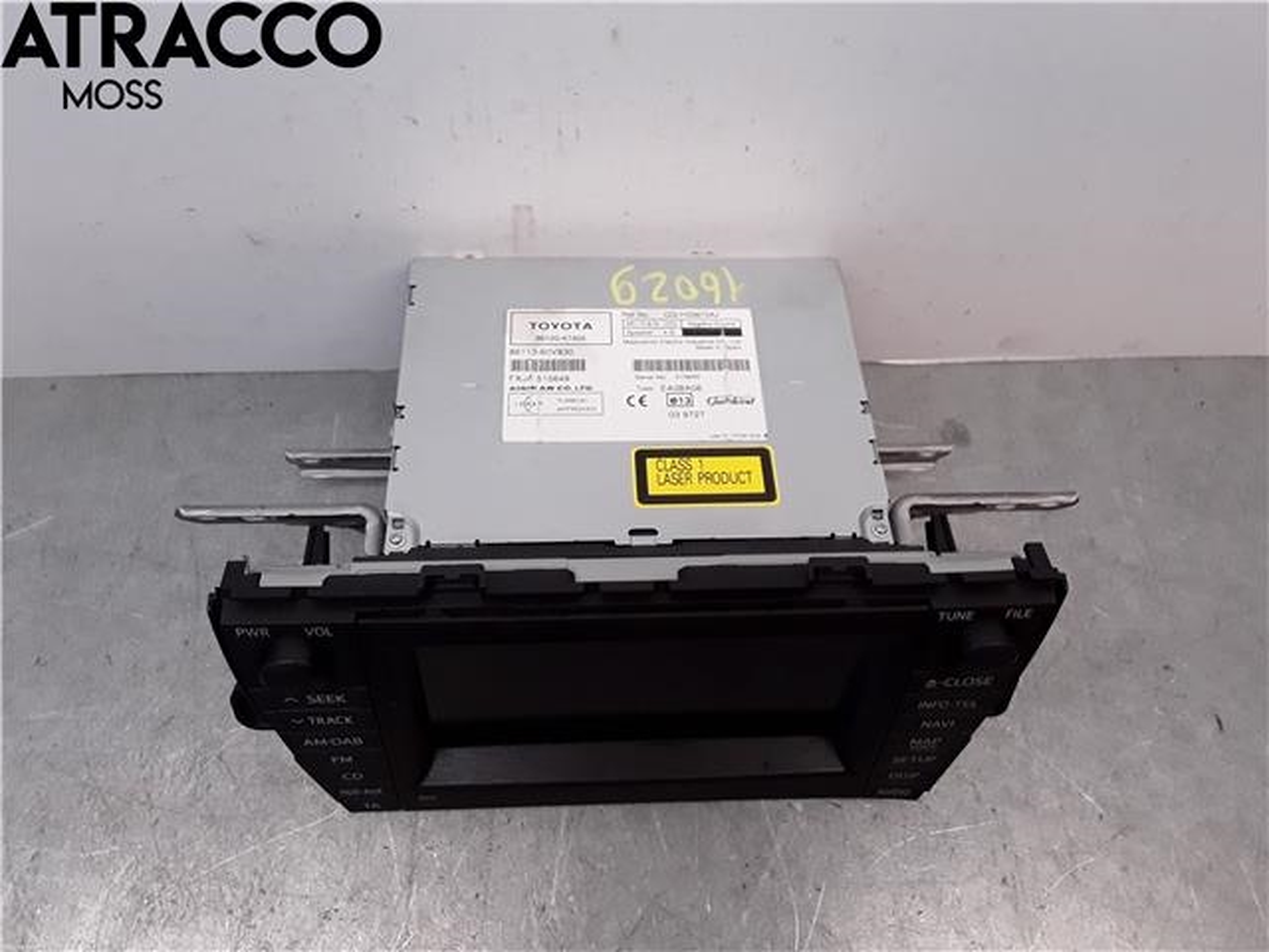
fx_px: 1026
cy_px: 476
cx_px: 634
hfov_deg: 63.4
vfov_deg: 49.7
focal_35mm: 28
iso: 100
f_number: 1.9
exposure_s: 1/202
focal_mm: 2.91
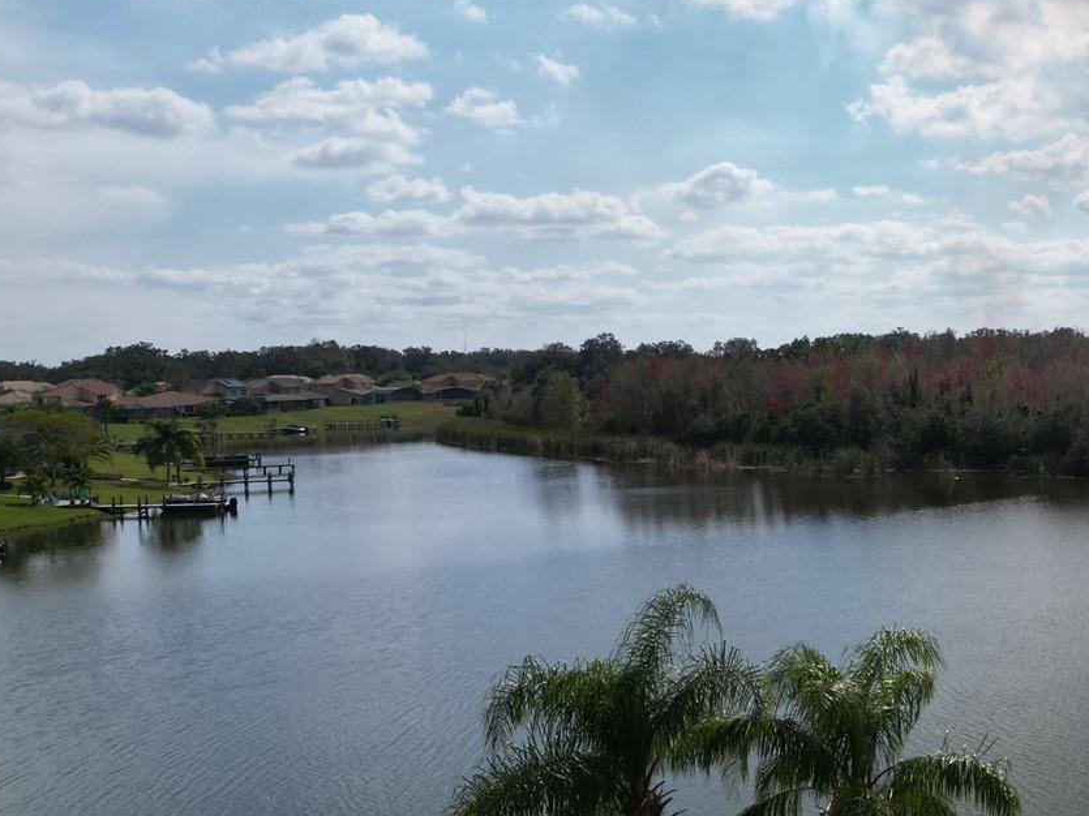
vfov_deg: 31.5
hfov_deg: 37.8
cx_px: 1028
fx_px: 1447
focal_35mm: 46
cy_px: 411
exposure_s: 1/8000
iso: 140
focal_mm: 6.72
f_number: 1.7
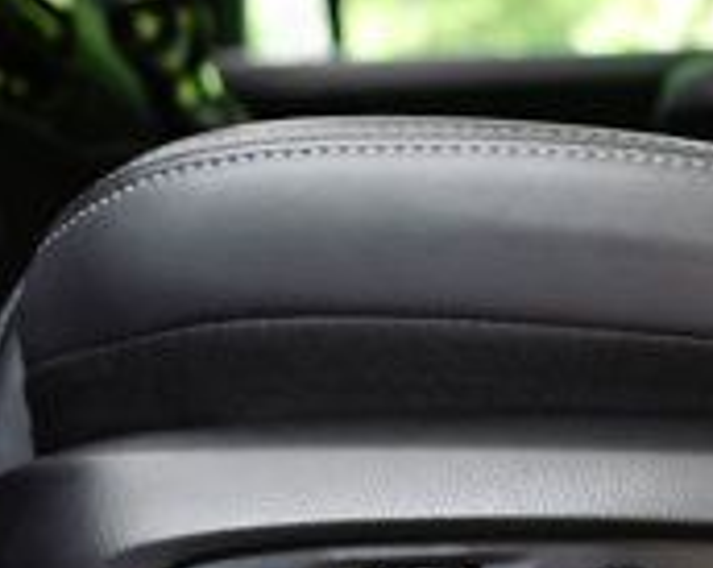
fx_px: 1770
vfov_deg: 17.5
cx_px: 460
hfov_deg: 22.7
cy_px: 649
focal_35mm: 84
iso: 800
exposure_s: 1/250
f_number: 2.8
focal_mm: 24
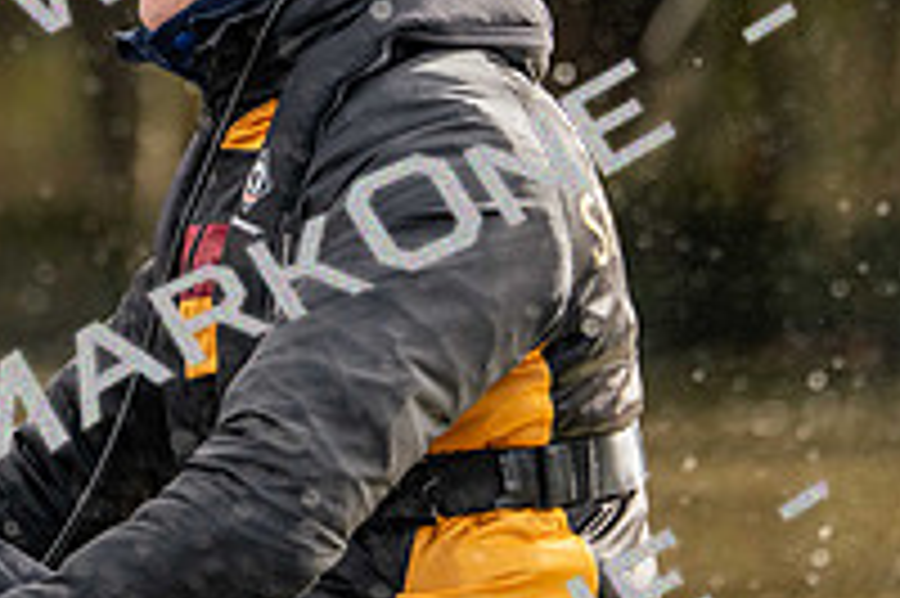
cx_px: 540
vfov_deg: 1.2
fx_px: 29000
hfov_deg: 1.8
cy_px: 47
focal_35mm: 1161
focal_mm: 400
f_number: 4.5
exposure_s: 1/1600
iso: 800
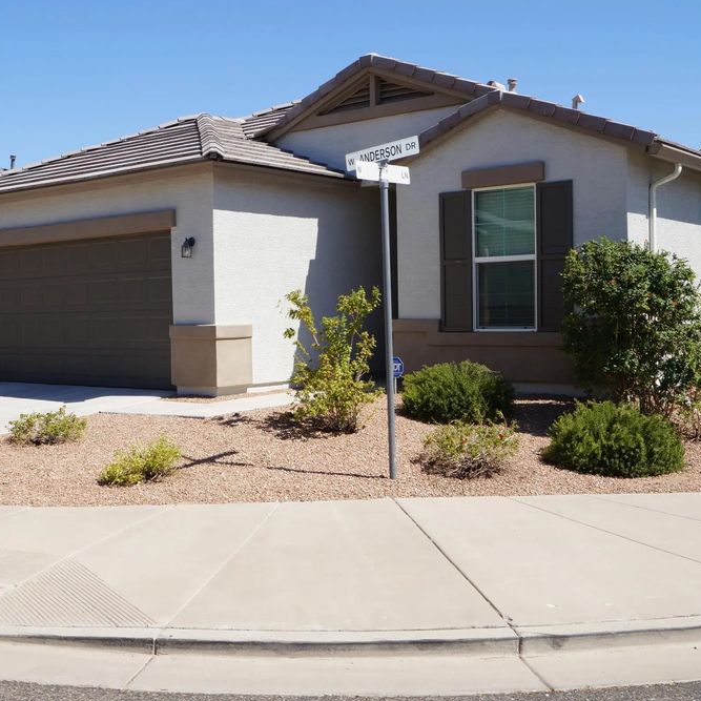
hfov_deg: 39.0
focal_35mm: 43
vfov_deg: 39.2
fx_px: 985
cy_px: 348
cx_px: 277
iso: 100
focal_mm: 22
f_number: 16
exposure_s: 1/125
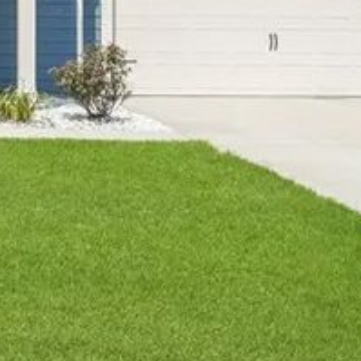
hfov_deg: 22.6
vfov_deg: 22.7
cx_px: -80
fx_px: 826
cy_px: -70
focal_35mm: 70
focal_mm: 16
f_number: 9
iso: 320
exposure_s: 1/640
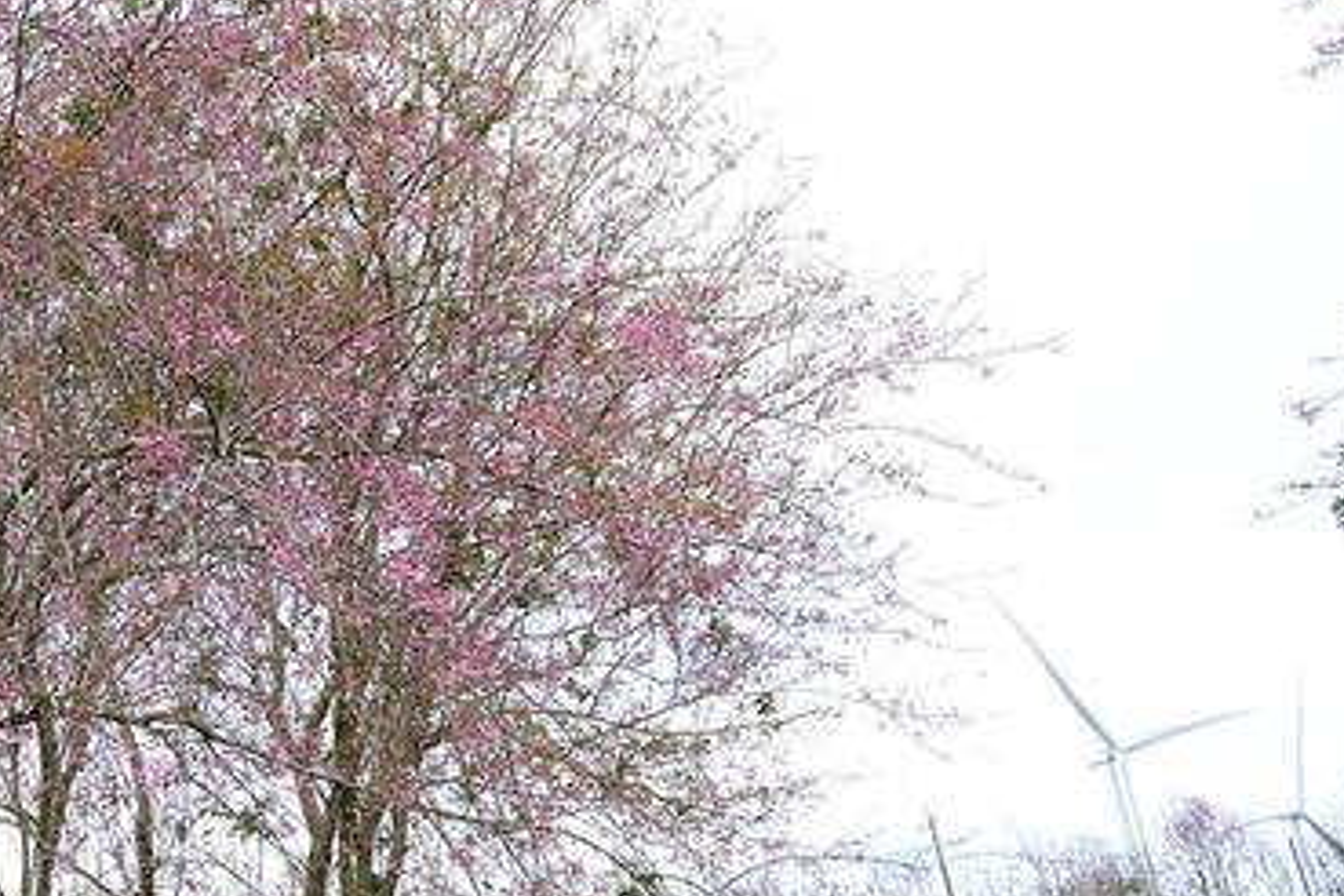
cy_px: 455
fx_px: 1941
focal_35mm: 52
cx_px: -33
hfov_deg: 34.4
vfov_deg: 26.0
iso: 200
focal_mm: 24
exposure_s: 1/800
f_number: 2.8
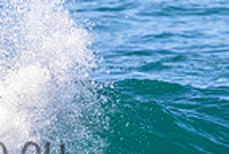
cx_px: -104
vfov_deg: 0.6
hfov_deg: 0.9
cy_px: 136
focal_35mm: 2188
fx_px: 13947
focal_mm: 540
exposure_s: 1/2000
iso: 3600
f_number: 11
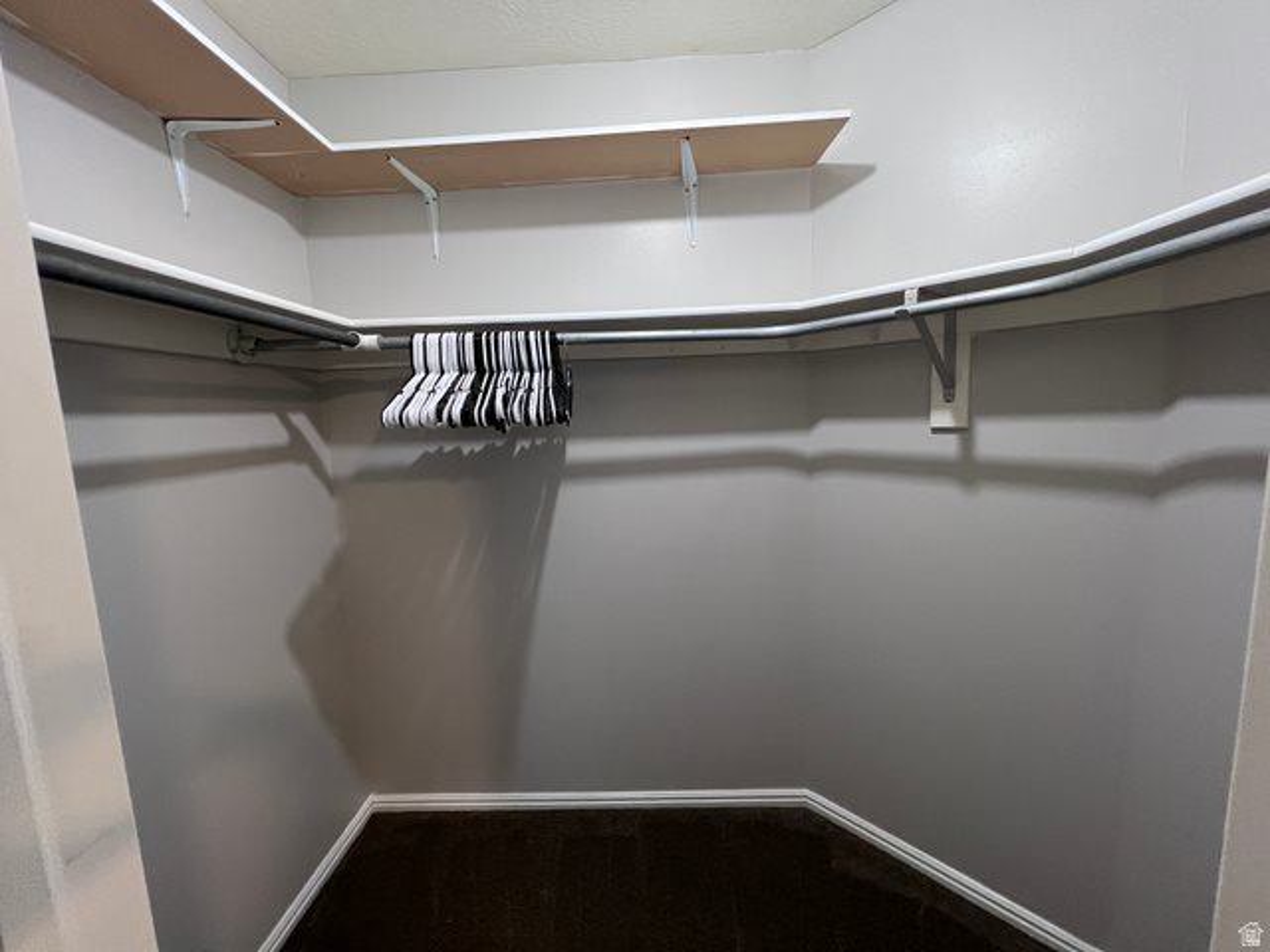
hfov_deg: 106.2
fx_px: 477
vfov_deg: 89.9
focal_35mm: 13
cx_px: 635
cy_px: 476
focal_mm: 1.57
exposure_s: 1/60
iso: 250
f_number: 1.8
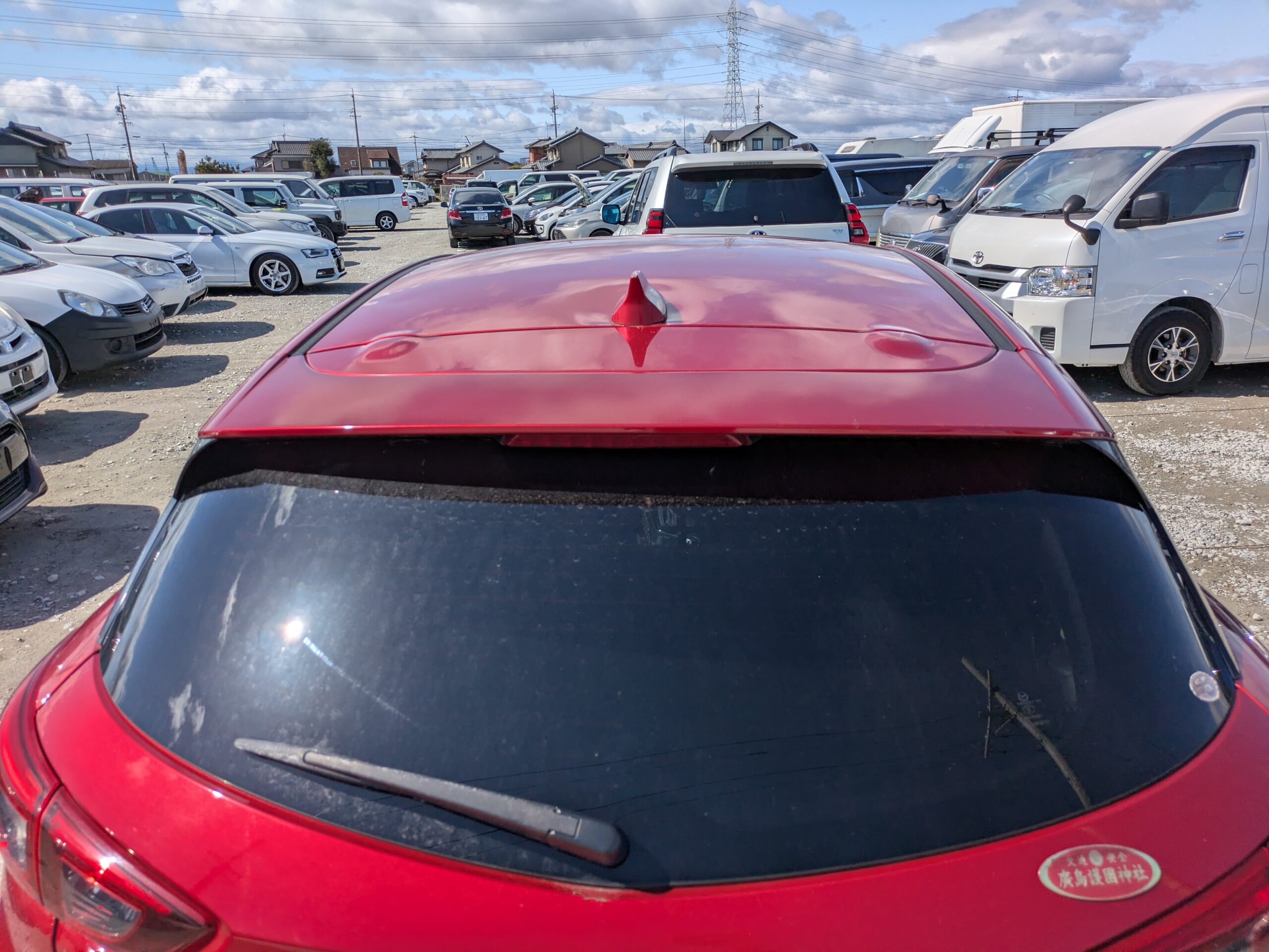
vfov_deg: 54.9
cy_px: 476
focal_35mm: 25
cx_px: 634
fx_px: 917
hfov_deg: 69.4
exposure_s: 1/4444
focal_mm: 5.43
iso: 56
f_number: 1.89
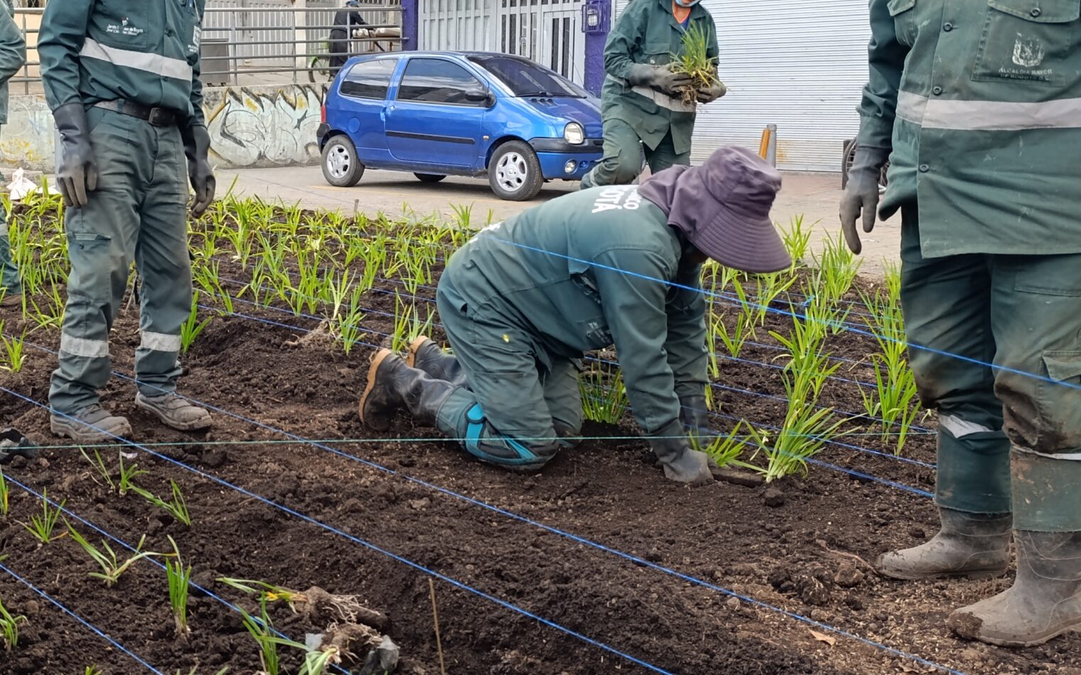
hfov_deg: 46.9
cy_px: 256
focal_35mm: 41
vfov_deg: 31.1
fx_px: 1208
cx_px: 307
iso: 80
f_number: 1.6
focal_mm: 6.14
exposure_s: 1/120
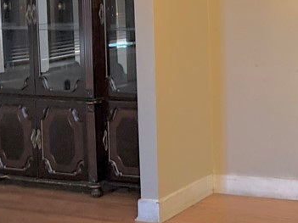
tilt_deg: -2.1
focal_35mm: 70
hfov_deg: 24.8
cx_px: 369
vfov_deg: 20.6
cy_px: 26
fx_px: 602
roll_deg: +2.0
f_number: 1.78
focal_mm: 6.76
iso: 250
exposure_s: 1/60
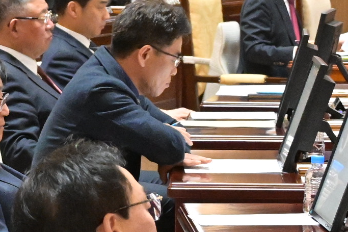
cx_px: -561
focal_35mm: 284
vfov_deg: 4.8
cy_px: 266
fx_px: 2745
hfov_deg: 6.8
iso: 5000
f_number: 6.3
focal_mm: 47
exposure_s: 1/200
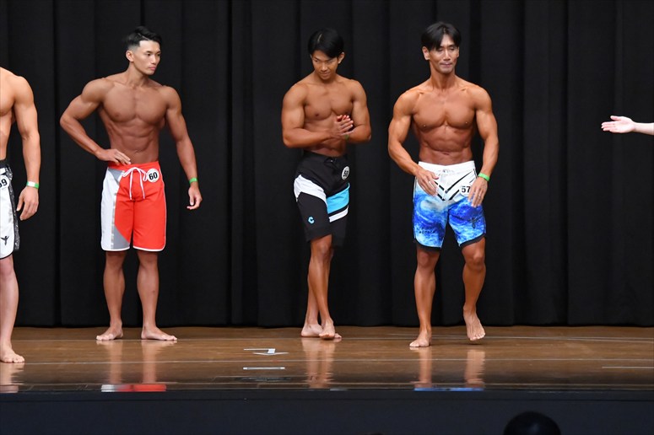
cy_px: 218
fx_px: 3940
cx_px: 327
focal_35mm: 217
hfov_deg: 9.5
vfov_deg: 6.3
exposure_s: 1/400
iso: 8000
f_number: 5.6
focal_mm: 145
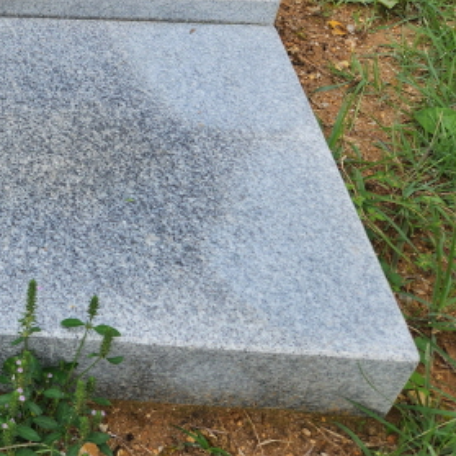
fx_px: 760
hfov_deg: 29.8
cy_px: 109
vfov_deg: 32.7
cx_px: -54
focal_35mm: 51
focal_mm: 5.4
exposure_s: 1/631
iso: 20
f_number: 1.8
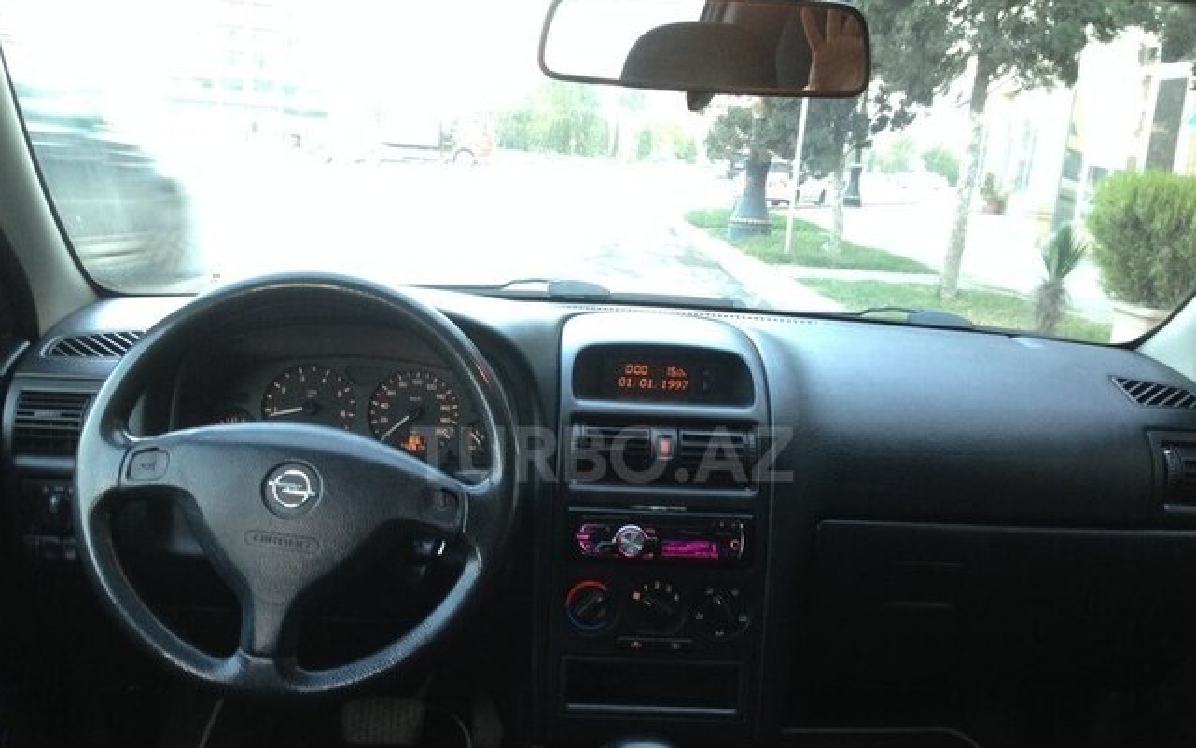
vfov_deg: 35.2
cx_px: 603
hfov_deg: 54.0
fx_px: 1174
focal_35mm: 36
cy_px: 454
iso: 125
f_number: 2.4
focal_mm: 4.12
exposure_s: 1/20
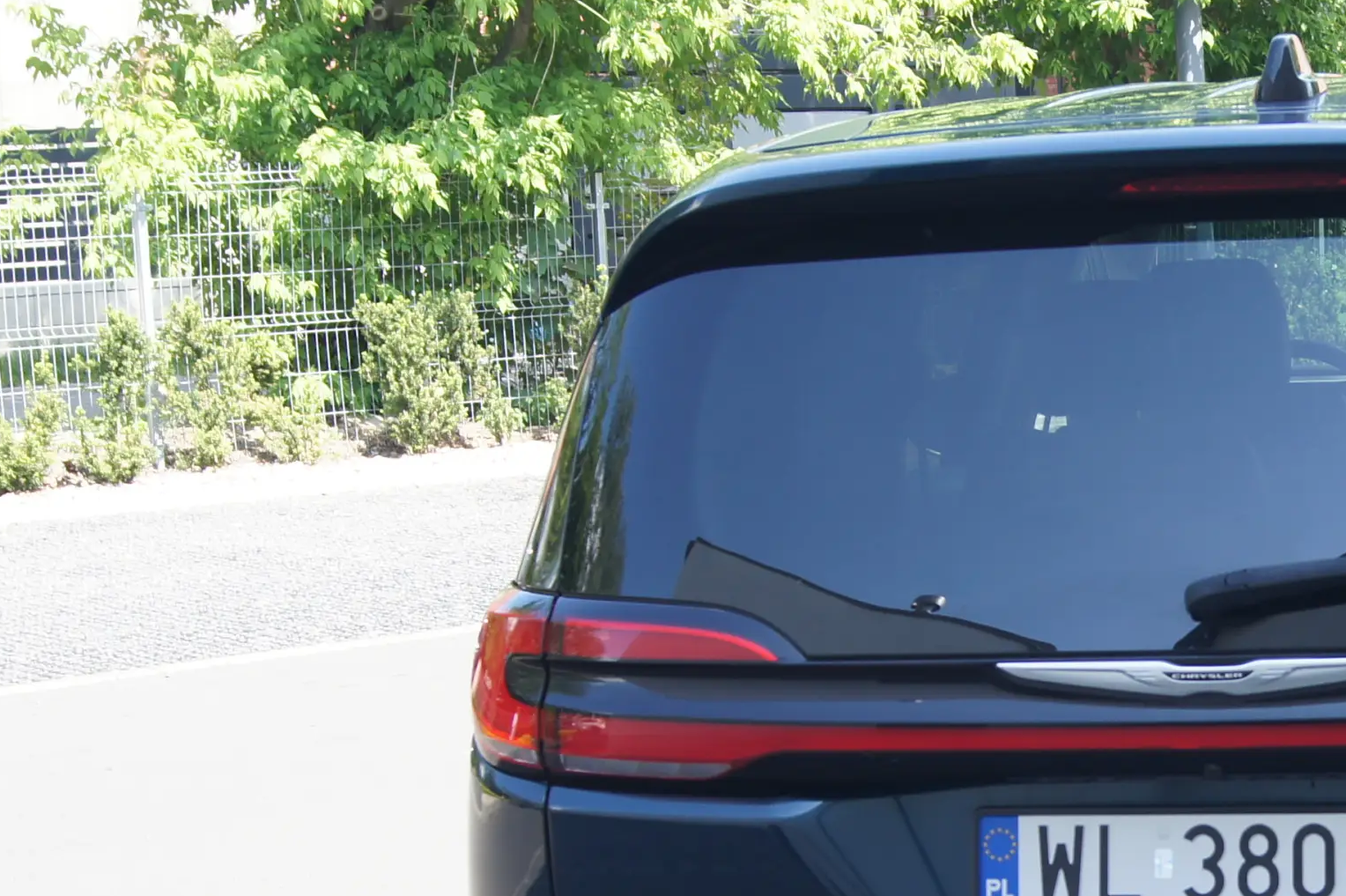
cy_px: 844
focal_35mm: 98
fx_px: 3662
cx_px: 1417
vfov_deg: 13.8
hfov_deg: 20.0
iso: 100
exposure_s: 1/80
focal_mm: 26
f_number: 5.6
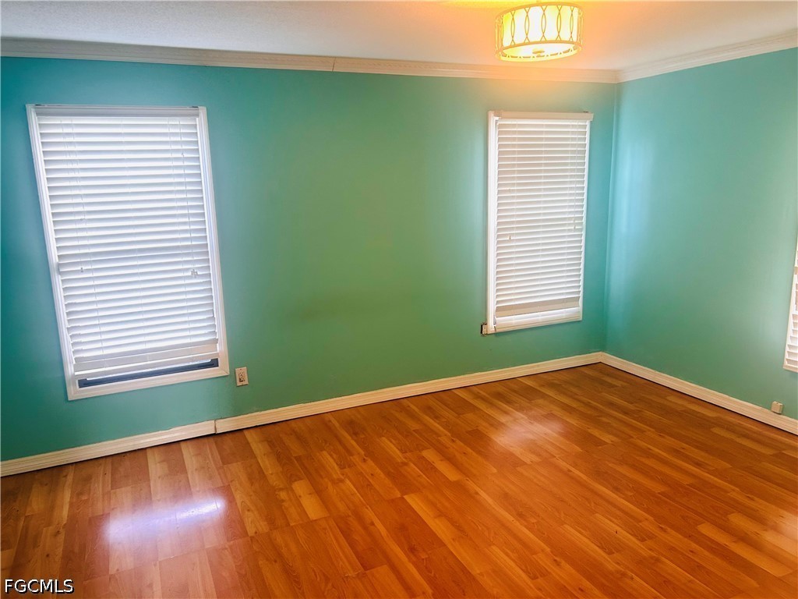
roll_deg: +2.1
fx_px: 599
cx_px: 399
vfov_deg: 53.1
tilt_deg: -11.5
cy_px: 300
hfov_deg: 67.3
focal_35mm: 26
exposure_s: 1/60
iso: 125
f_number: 1.5
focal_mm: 5.7
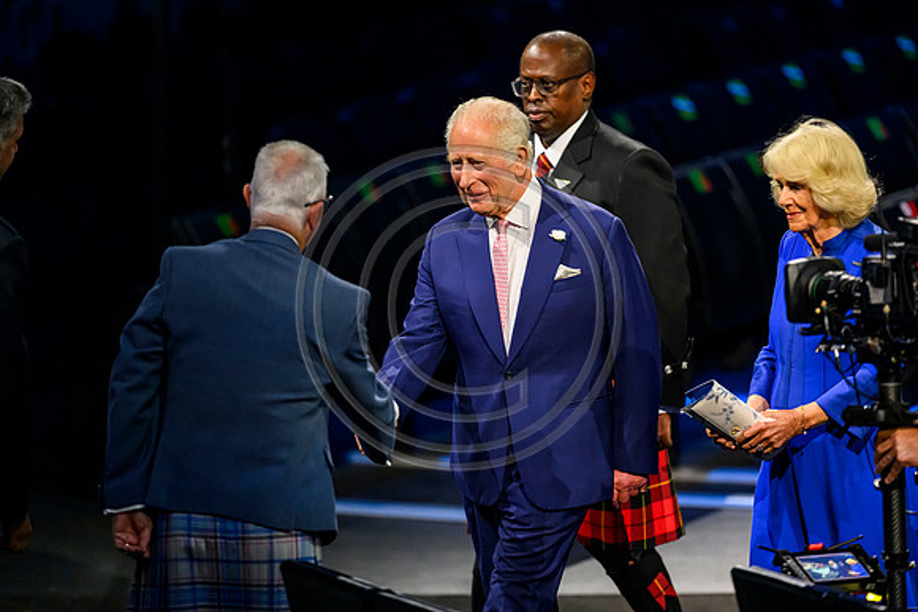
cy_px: 306
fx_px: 10202
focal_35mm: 400
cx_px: 459
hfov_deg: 5.2
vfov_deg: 3.4
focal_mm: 400
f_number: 3.2
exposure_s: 1/800
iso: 8000
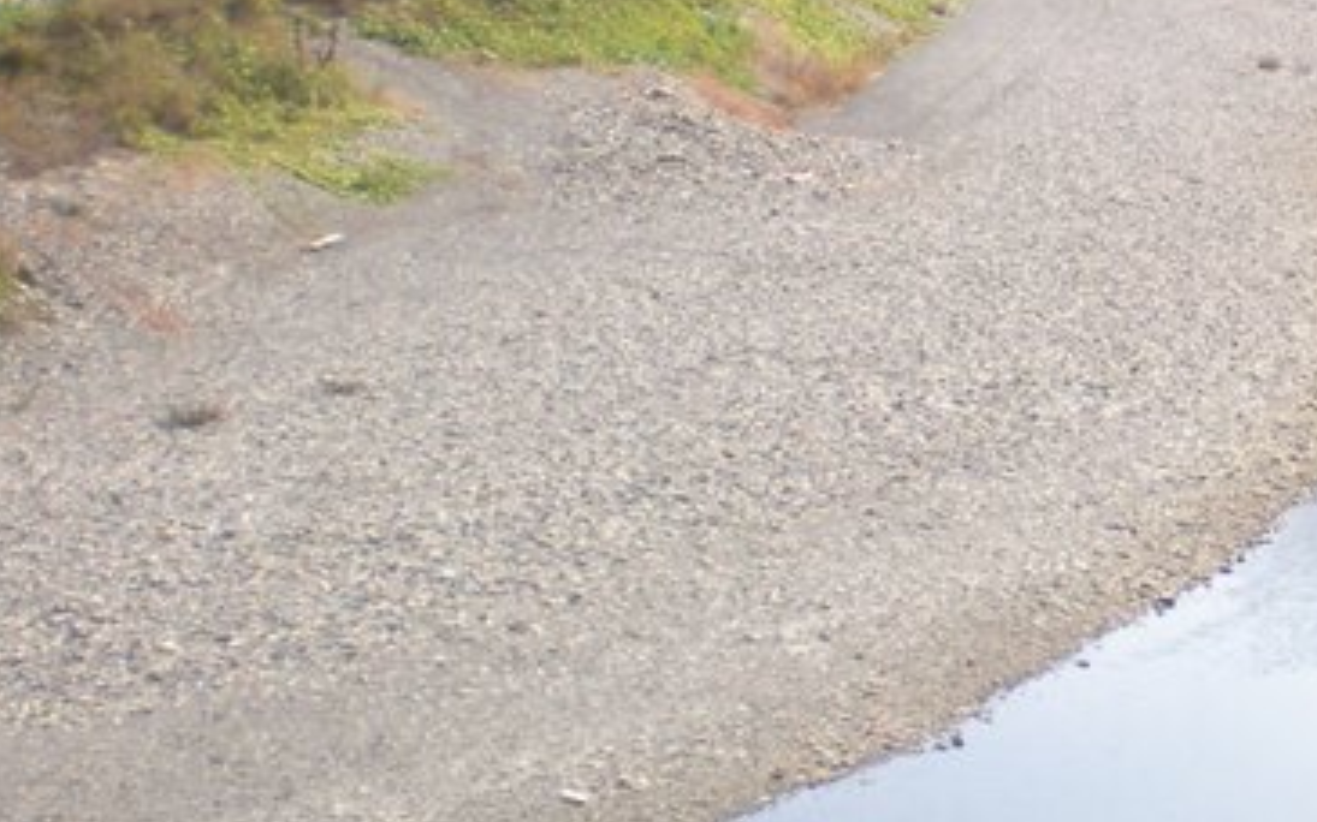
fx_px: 4055
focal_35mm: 113
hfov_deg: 17.8
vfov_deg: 11.5
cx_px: 1465
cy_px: 18
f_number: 3.1
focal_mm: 6.3
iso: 64
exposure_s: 1/122
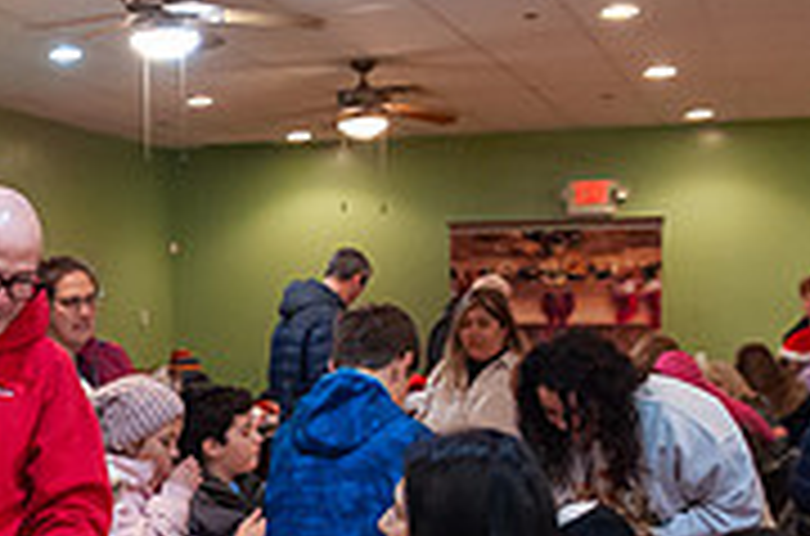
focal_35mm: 84
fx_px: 1885
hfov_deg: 22.6
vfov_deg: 15.9
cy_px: 518
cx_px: -122
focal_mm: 26
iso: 3200
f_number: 2.8
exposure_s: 1/160
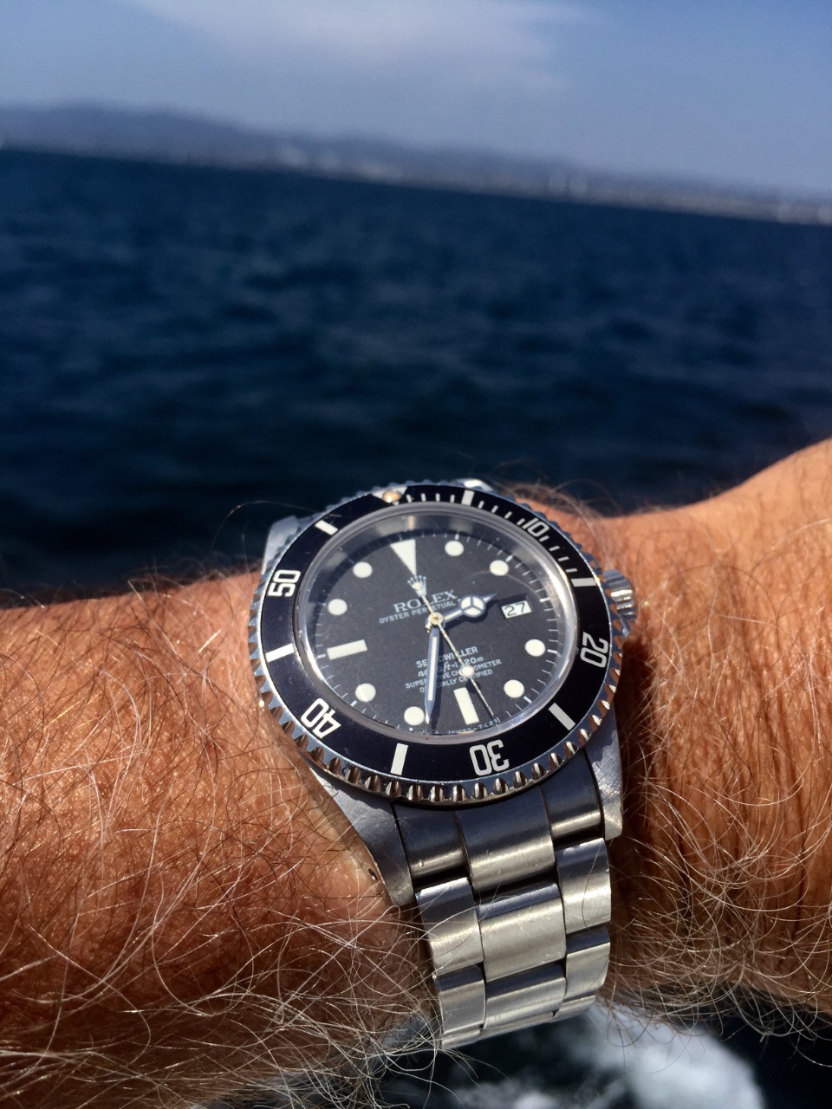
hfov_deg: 48.2
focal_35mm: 29
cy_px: 554
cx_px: 416
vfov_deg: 61.7
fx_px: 929
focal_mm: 4.15
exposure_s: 1/2825
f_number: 2.2
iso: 32
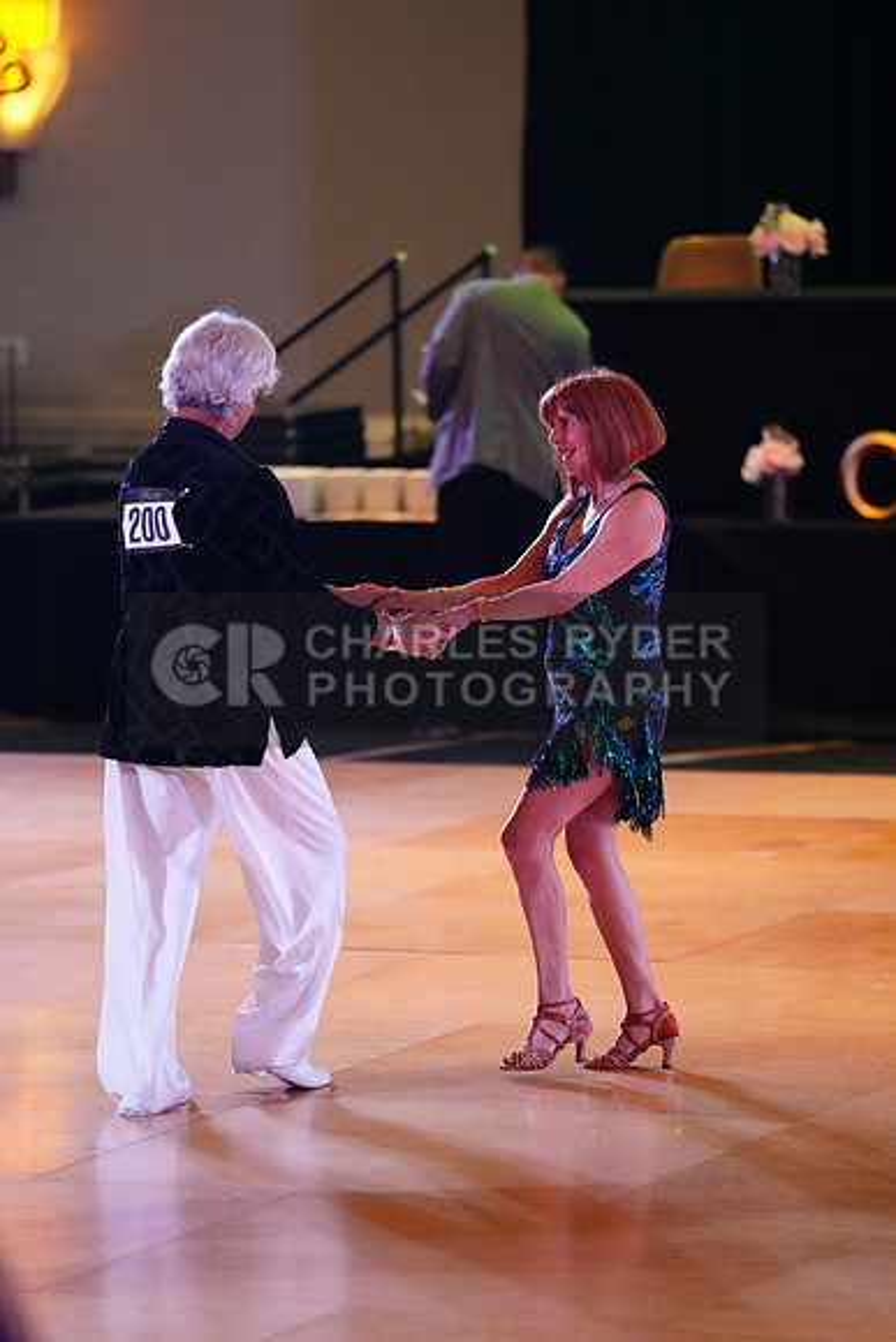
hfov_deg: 6.9
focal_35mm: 200
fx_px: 7462
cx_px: 448
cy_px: 671
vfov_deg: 10.3
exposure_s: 1/400
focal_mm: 200
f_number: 2.8
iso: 5000
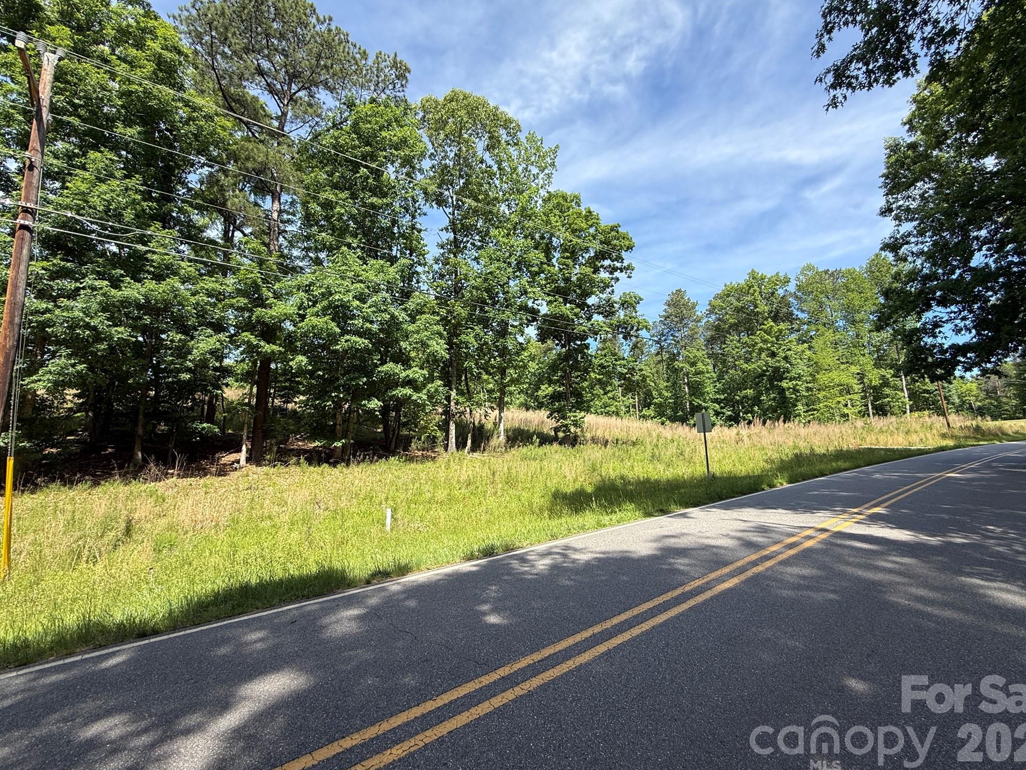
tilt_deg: +12.4
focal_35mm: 15
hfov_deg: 98.1
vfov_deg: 81.7
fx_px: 445
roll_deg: +0.6
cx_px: 523
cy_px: 368
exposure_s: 1/841
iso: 50
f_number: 2.2
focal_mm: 2.22
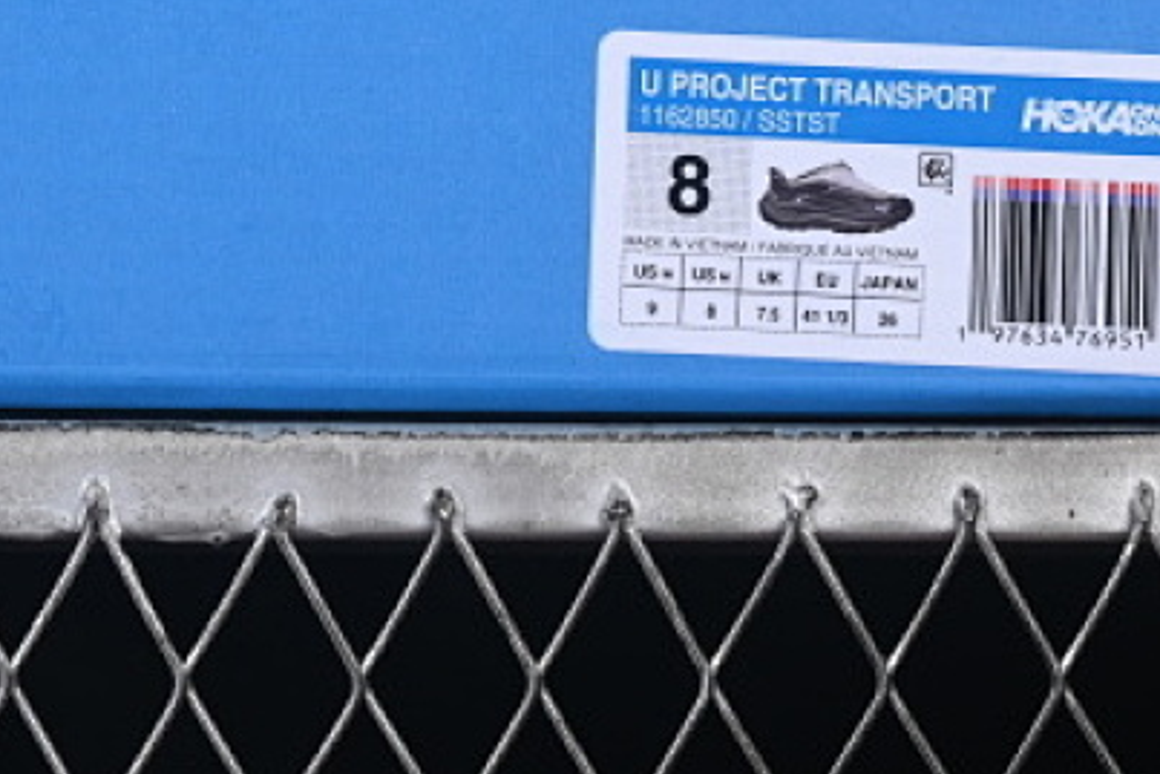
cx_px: 253
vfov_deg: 6.8
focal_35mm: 201
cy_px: -216
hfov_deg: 10.2
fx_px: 6479
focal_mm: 50
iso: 160
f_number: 8
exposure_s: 1/80
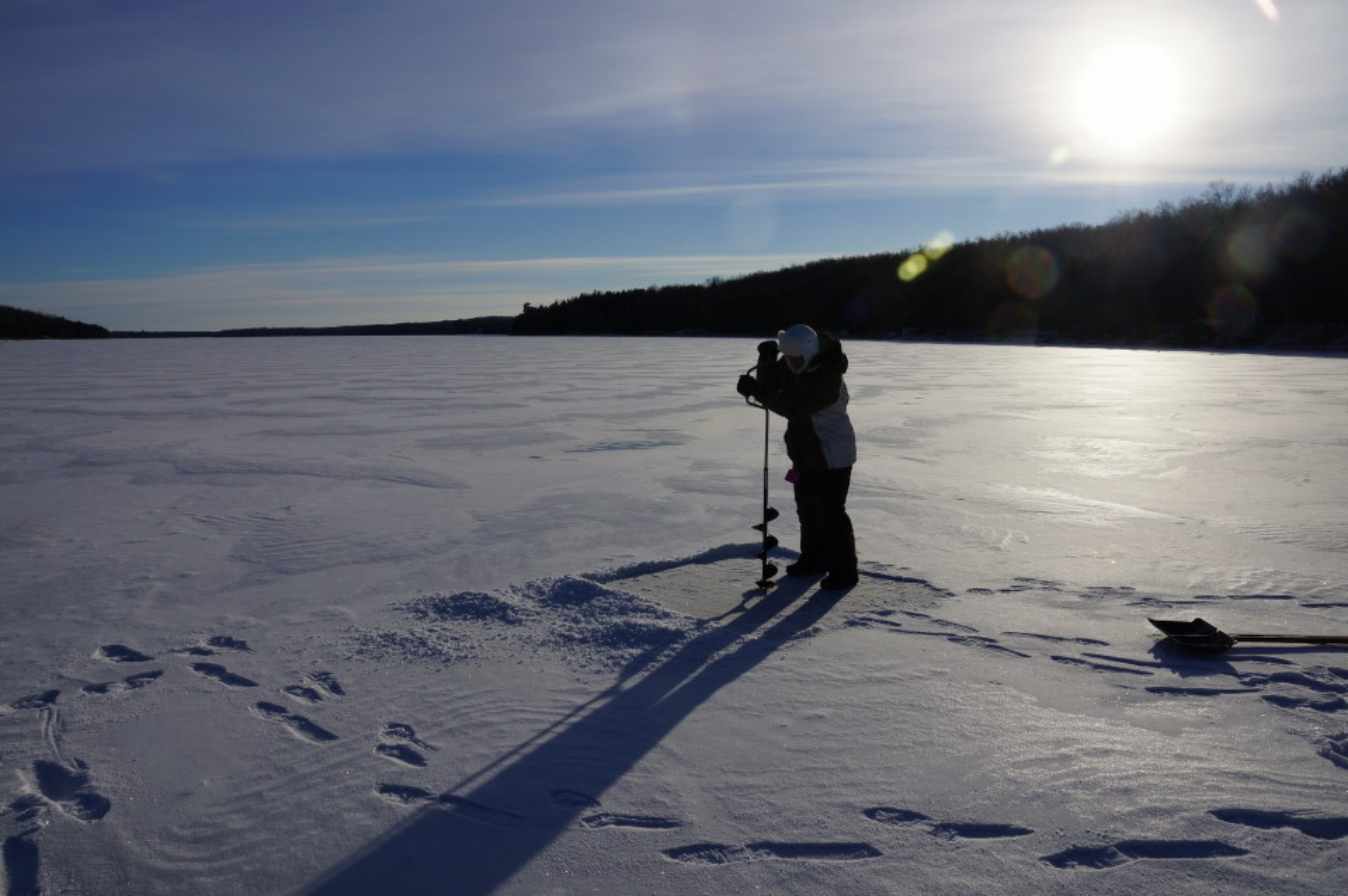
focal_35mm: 27
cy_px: 448
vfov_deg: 47.8
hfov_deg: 67.4
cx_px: 674
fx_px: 1010
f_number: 13
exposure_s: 1/500
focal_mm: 18
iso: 100
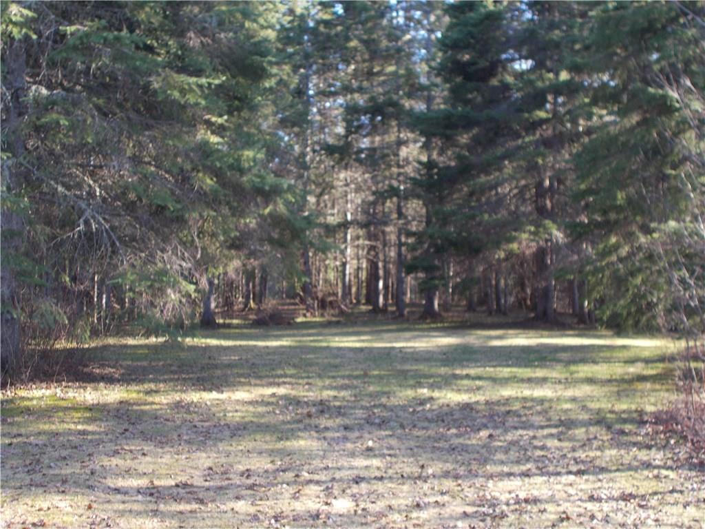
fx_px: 1018
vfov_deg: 29.1
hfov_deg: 38.2
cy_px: 264
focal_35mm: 50
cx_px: 352
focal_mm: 9
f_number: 4.5
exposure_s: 1/30
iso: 80
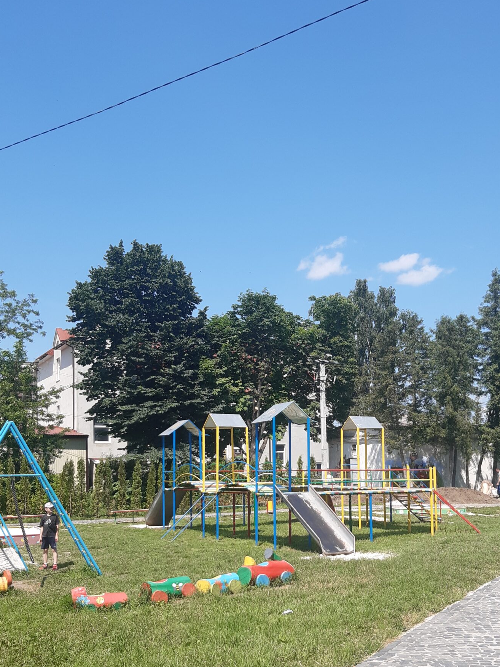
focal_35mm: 38
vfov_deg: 48.1
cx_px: 285
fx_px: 732
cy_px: 449
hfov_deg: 37.7
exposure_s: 1/1460
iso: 40
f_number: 1.7
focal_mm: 3.92
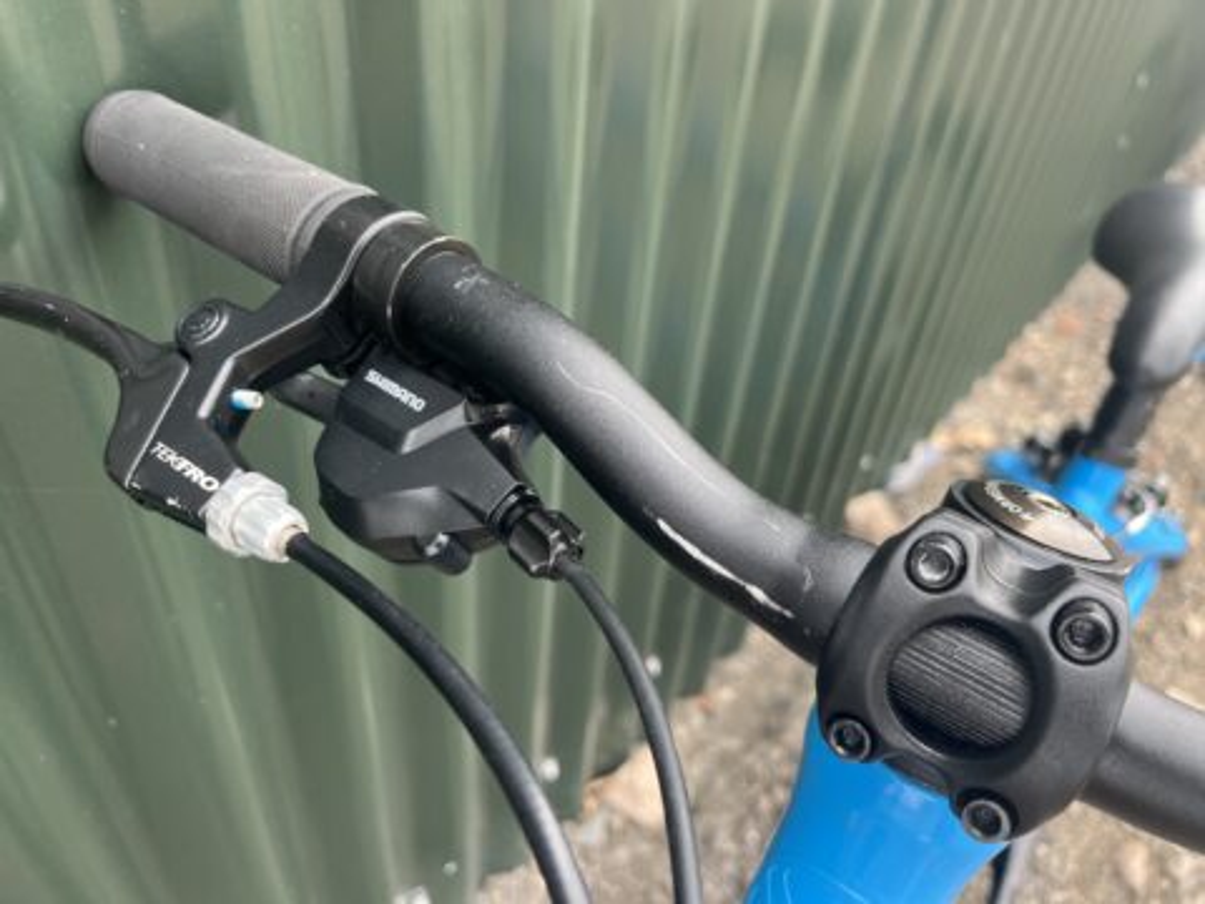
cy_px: 452
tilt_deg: -40.2
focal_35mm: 26
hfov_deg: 67.3
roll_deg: -5.8
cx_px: 602
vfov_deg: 53.1
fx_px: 905
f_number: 1.6
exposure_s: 1/196
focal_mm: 5.1
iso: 40
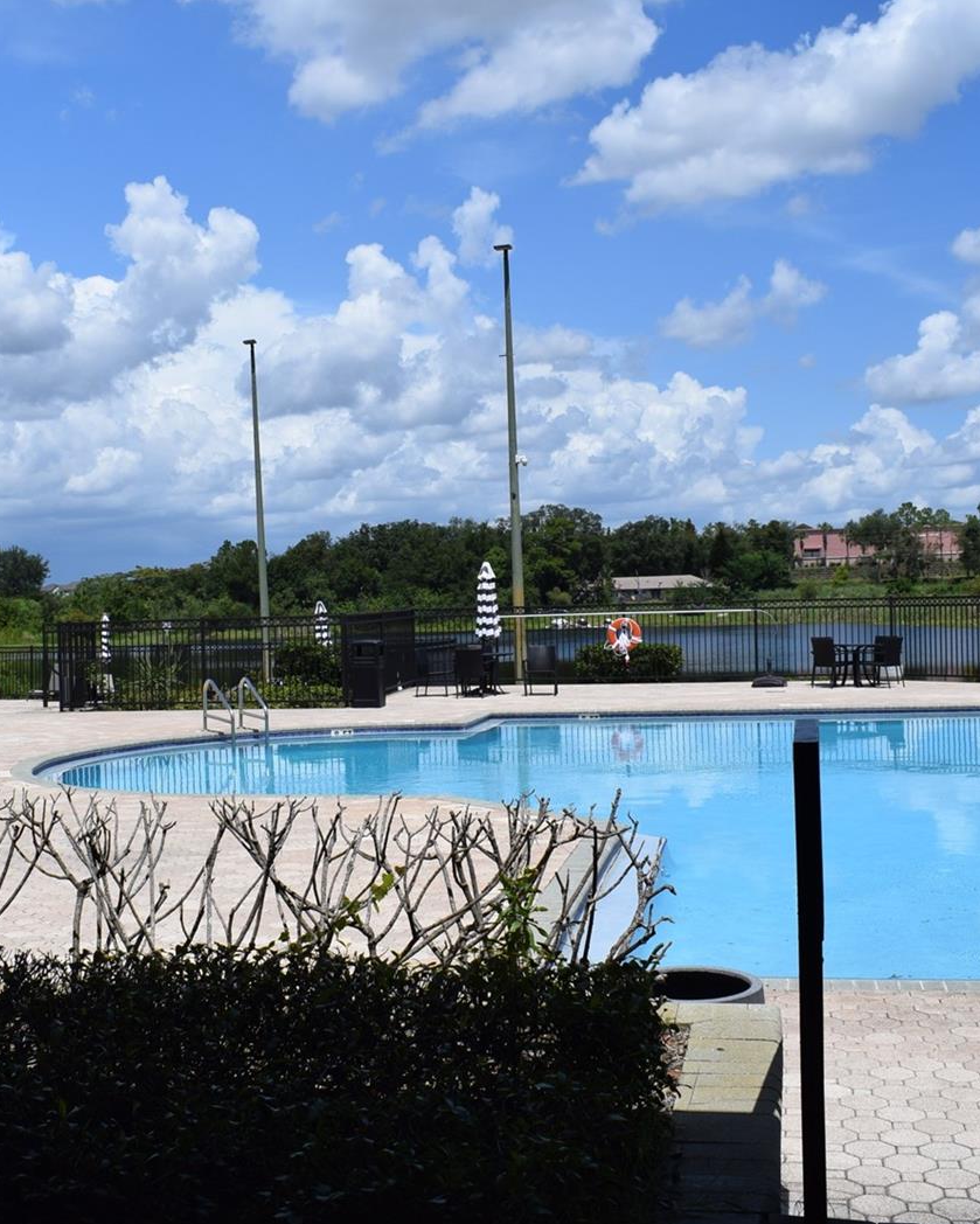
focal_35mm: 43
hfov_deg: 34.8
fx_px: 1558
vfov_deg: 42.9
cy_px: 604
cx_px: 387
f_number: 11
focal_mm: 20
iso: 200
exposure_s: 1/500
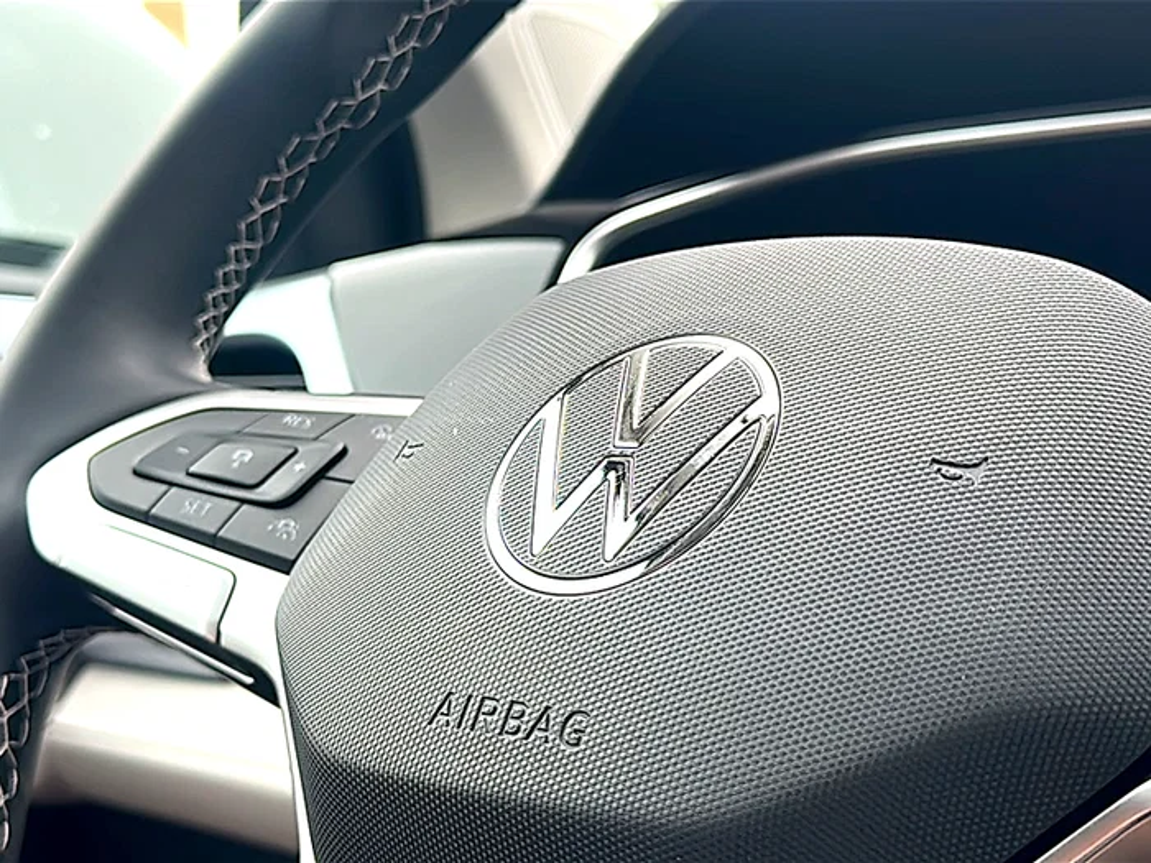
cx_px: 576
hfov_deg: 40.4
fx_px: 1563
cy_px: 432
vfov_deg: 30.9
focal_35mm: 47
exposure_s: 1/164
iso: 80
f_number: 1.78
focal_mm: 6.86
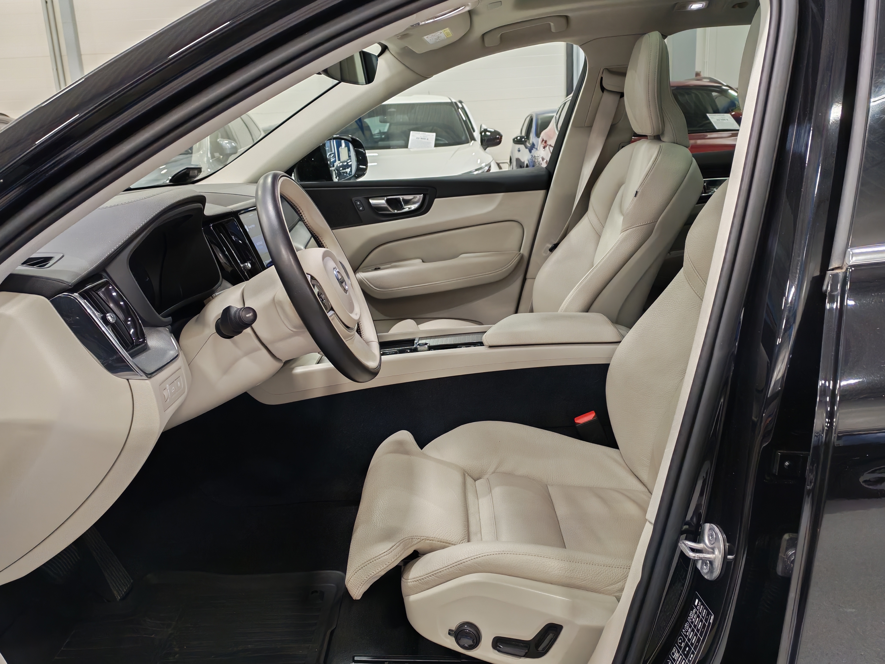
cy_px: 332
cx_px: 442
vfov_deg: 44.2
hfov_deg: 56.8
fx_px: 818
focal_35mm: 32
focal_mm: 6.12
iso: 1000
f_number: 1.9
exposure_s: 1/100
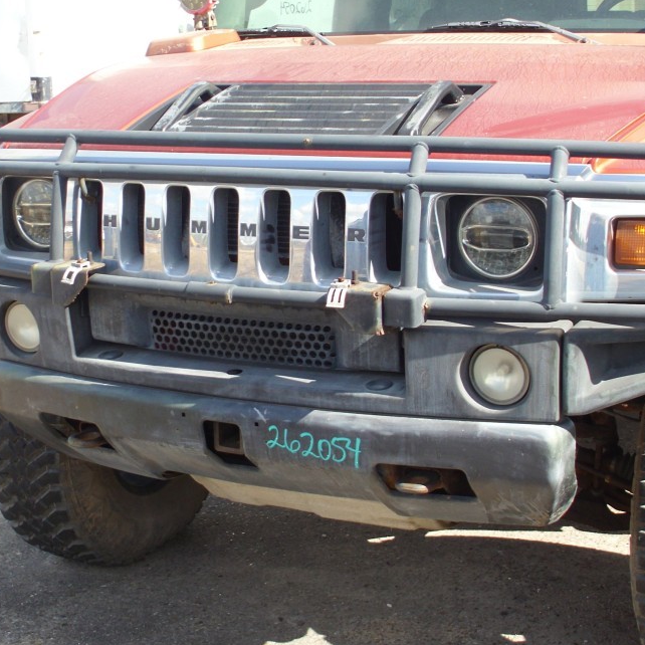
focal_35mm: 67
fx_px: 1412
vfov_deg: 25.7
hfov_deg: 25.6
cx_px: 403
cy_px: 277
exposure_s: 1/317
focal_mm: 6.3
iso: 50
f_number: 2.9
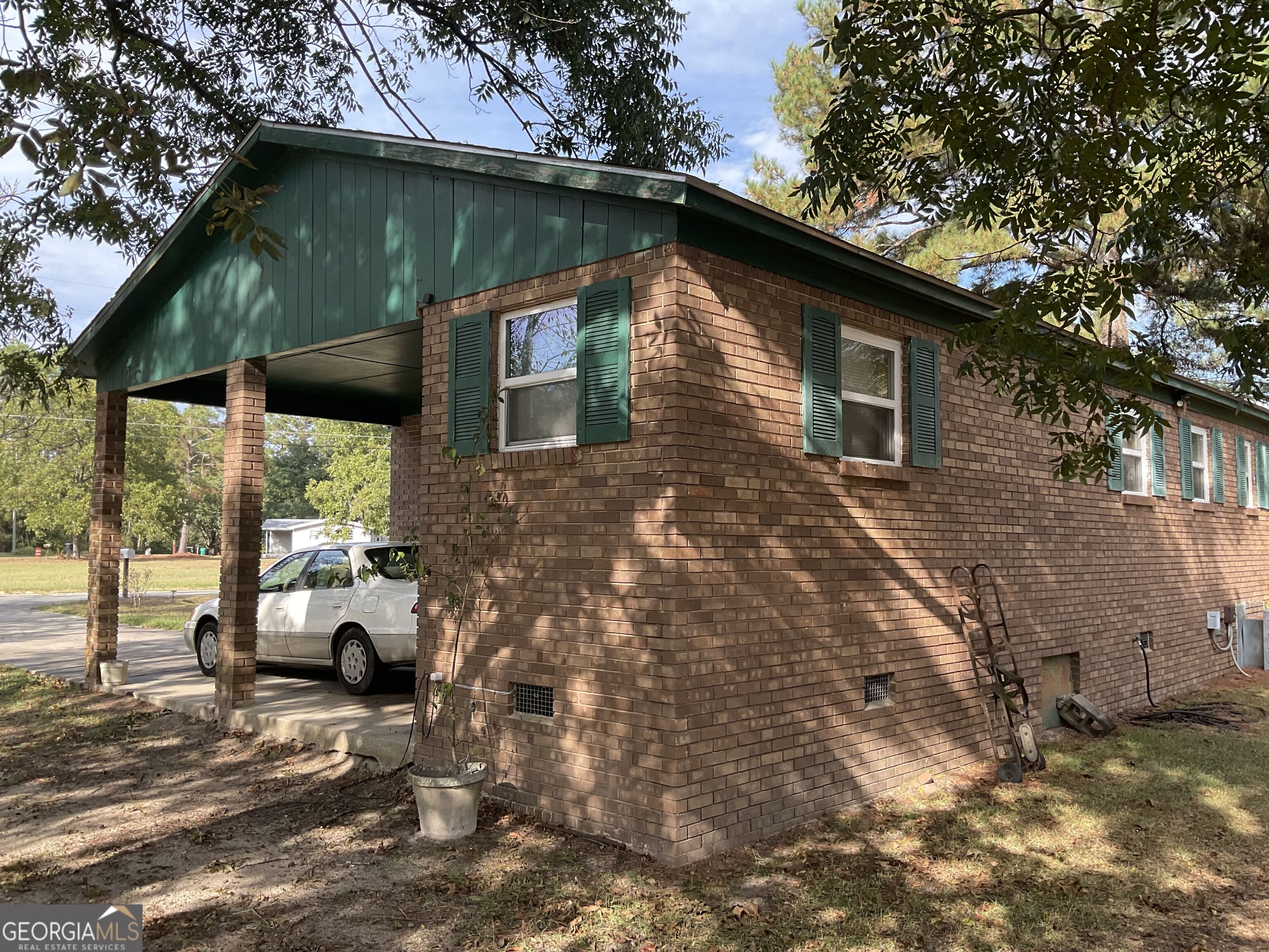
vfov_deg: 48.2
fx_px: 1063
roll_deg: +0.0
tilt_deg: +6.3
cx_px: 634
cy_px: 476
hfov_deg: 61.7
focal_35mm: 29
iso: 16
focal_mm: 3
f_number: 1.8
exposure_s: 1/259
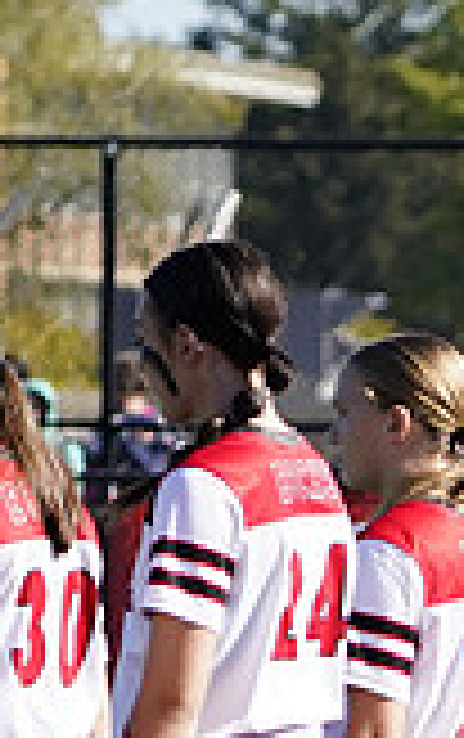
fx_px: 21735
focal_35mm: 1078
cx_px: 1275
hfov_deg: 1.2
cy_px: 828
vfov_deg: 1.9
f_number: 6.3
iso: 320
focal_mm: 200
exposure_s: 1/800
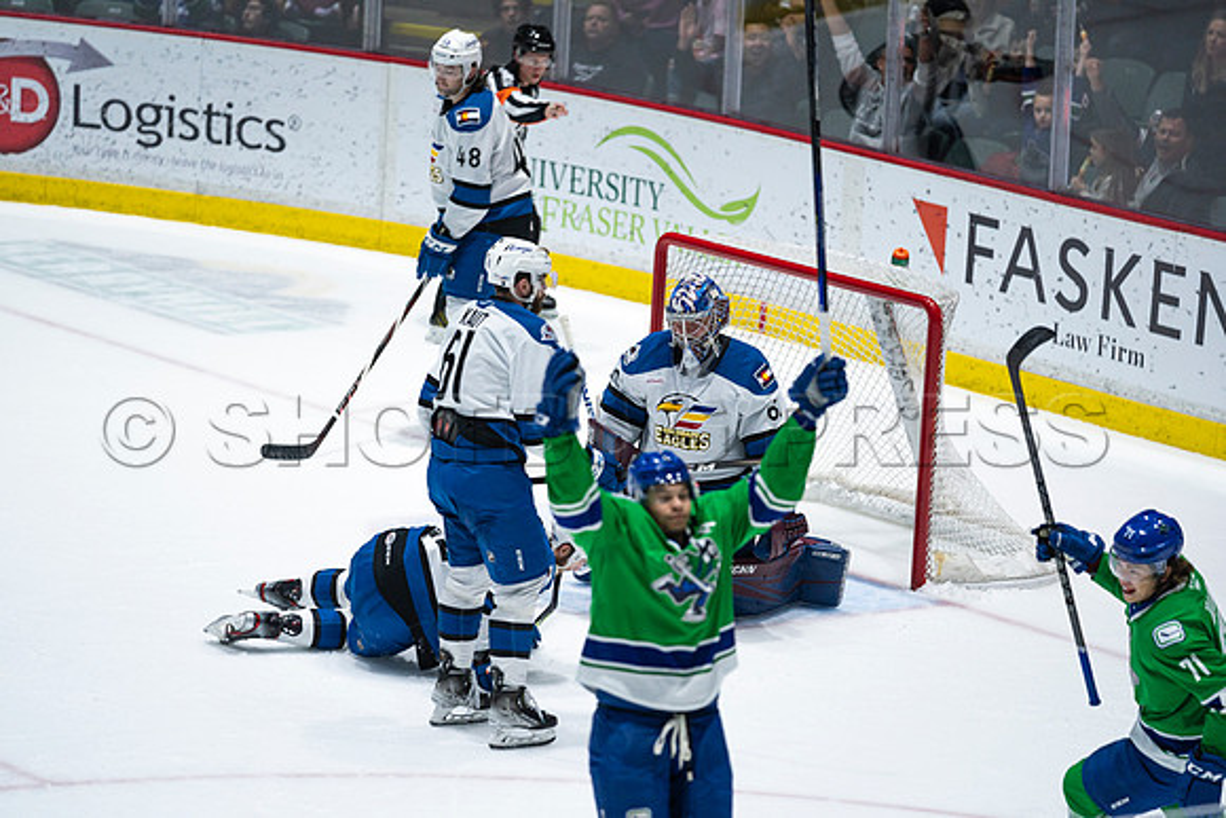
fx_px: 6812
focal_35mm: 200
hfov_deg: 10.3
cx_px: 613
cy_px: 409
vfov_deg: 6.9
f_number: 2.8
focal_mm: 200
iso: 1250
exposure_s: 1/1250
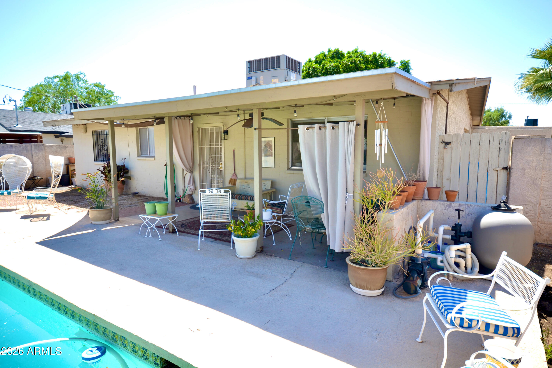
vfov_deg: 59.5
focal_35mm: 21
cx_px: 276
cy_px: 184
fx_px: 322
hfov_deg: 81.2
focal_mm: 14
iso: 100
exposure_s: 1/160
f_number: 6.3
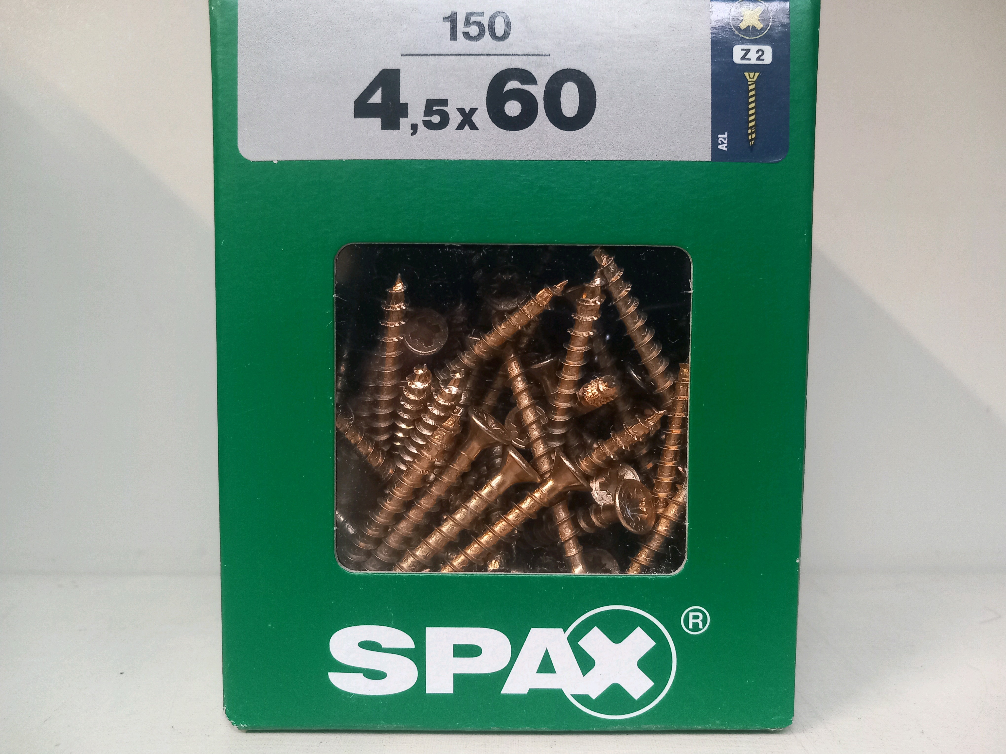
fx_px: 785
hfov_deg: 65.3
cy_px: 377
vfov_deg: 51.4
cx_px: 503
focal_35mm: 27
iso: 400
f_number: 1.8
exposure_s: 1/25.1
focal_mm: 4
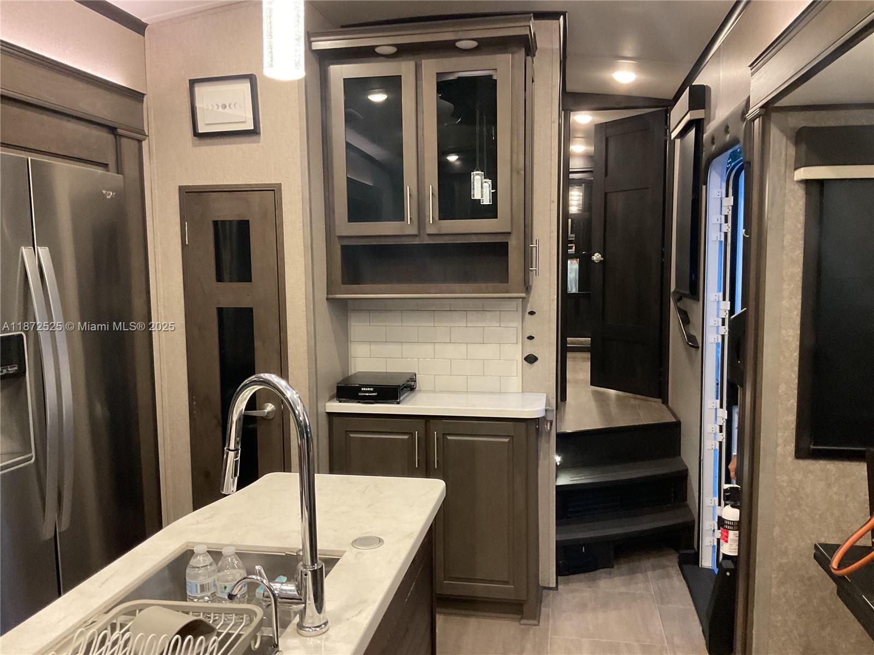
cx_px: 437
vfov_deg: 48.2
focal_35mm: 29
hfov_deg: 61.7
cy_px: 328
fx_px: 732
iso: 250
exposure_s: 1/50
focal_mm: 3
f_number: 1.8
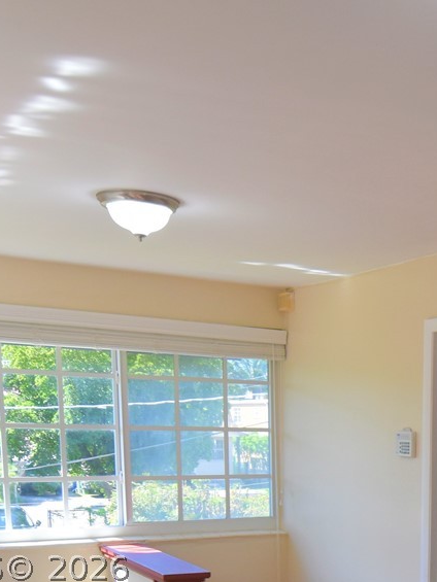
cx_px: 533
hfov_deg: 25.1
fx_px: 875
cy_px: 566
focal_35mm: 52
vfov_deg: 34.0
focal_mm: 12
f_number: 6.3
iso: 400
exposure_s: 1/160
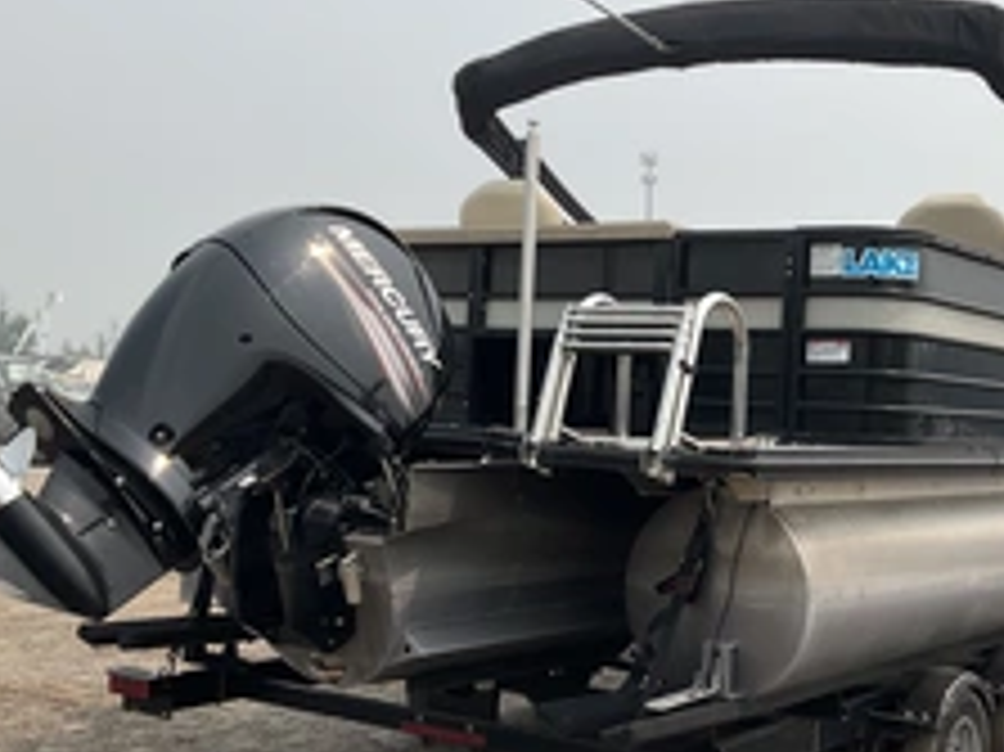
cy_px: 455
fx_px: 1507
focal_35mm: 52
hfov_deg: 36.5
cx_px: 666
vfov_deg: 27.9
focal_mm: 3
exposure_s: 1/2427
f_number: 1.8
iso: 25
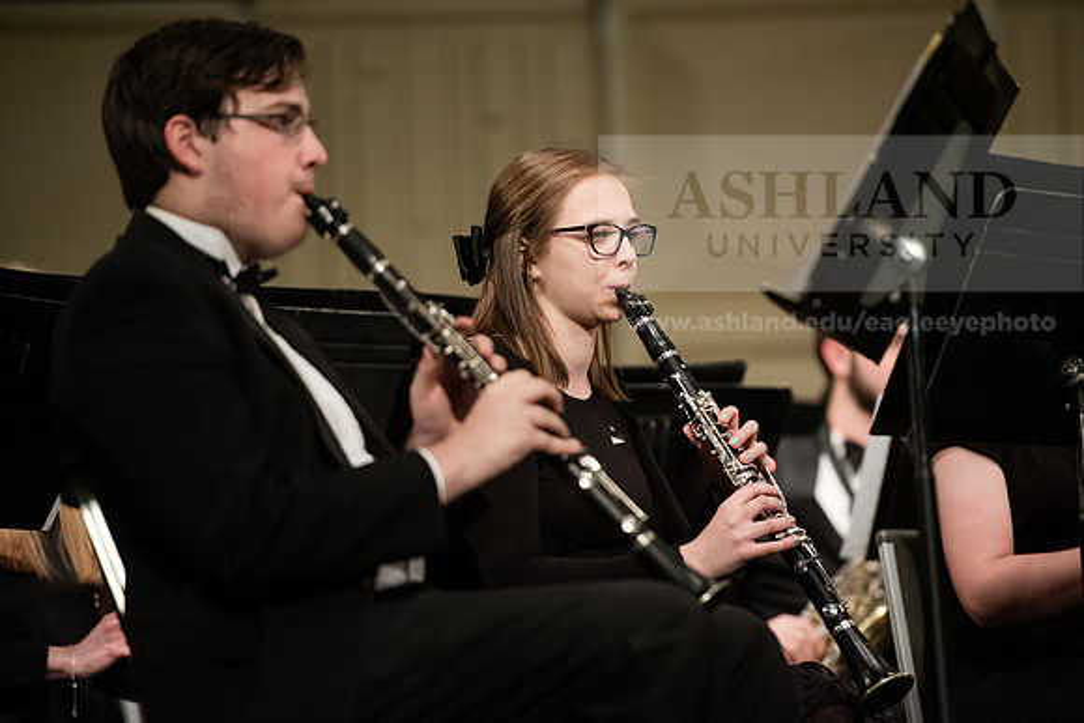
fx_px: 6023
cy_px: 362
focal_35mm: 200
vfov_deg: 6.9
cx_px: 542
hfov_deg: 10.3
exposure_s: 1/250
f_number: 3.2
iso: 4000
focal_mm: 200
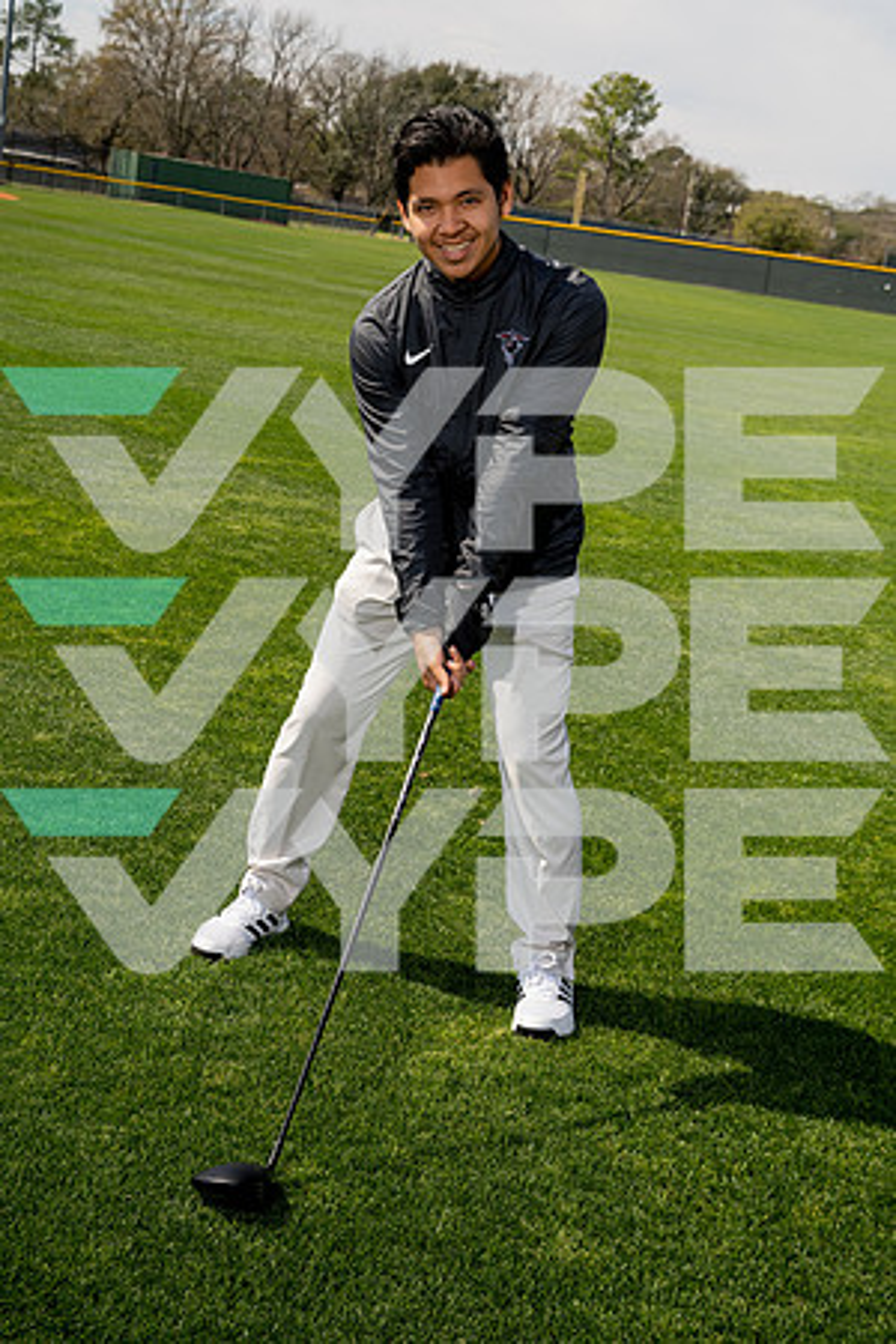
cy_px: 672
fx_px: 1941
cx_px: 448
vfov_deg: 38.2
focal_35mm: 52
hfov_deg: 26.0
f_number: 8
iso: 100
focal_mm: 52
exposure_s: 1/250
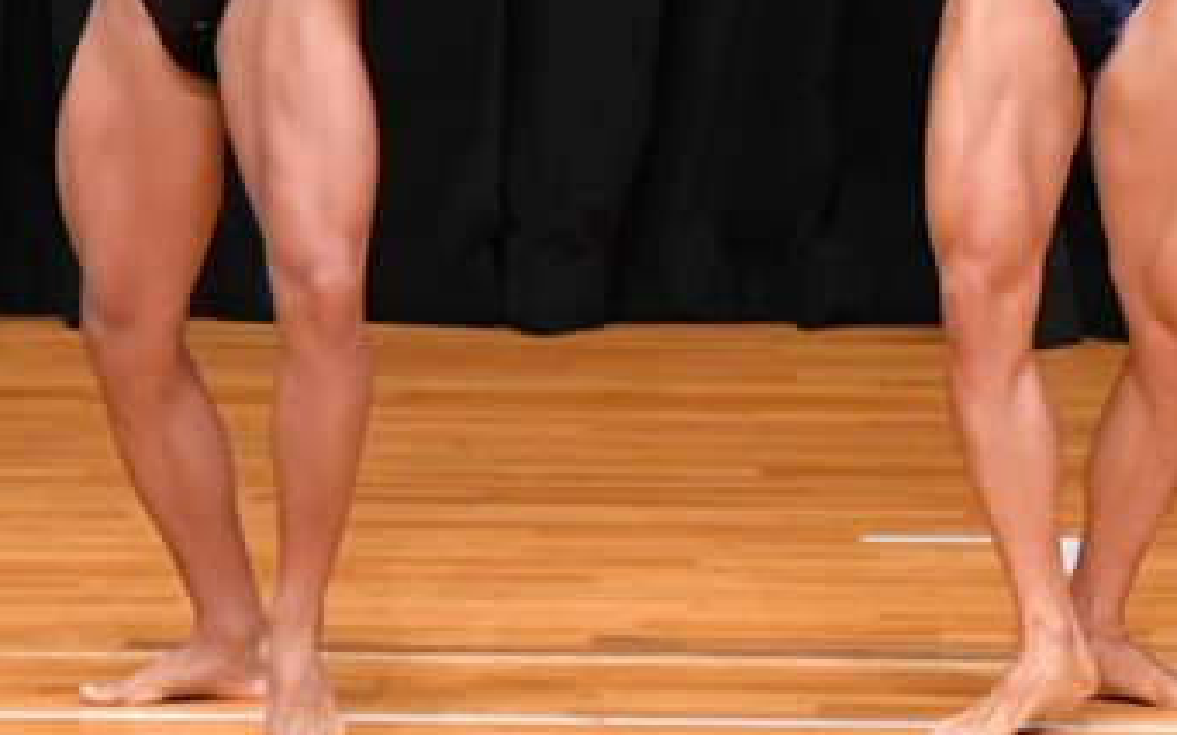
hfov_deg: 3.2
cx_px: 478
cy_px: -3
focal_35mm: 659
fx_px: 21135
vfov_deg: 2.0
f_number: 5.6
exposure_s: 1/400
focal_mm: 190
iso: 4000
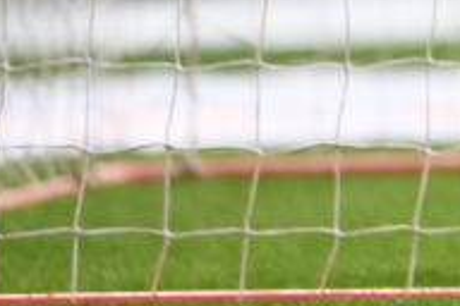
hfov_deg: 1.0
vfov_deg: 0.6
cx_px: 1083
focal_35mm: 2137
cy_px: -427
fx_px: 27304
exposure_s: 1/2000
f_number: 2.8
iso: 2000
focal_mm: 400
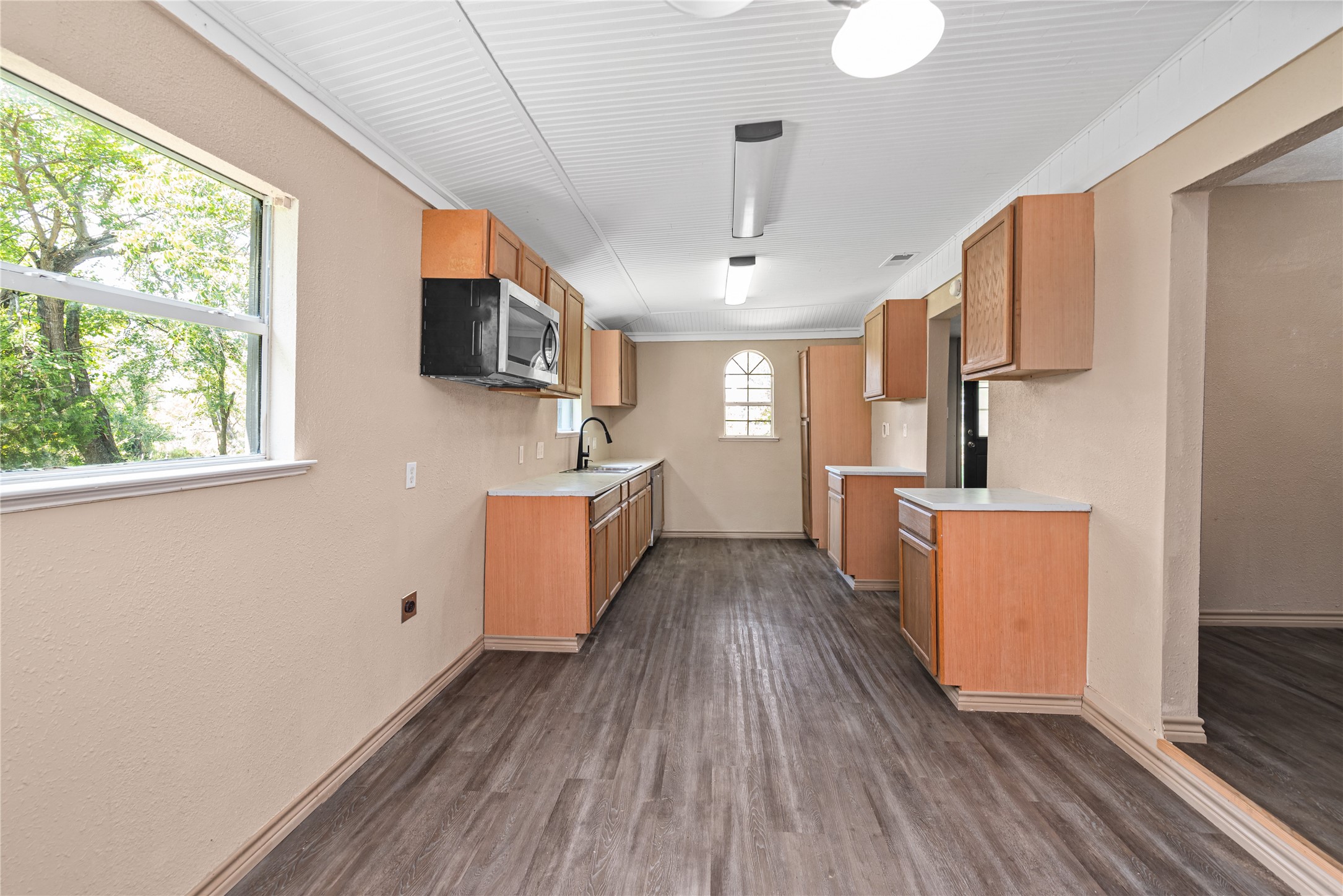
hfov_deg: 104.2
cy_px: 448
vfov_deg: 81.2
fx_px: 522
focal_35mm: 14
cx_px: 672
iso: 400
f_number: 8
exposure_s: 1/5
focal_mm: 14
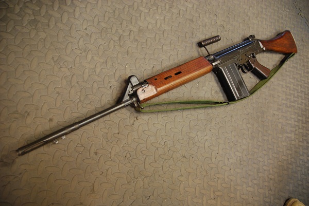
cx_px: 154
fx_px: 232
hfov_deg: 67.3
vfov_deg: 48.0
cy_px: 103
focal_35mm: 27
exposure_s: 1/30
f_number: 3.5
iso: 800
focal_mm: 18
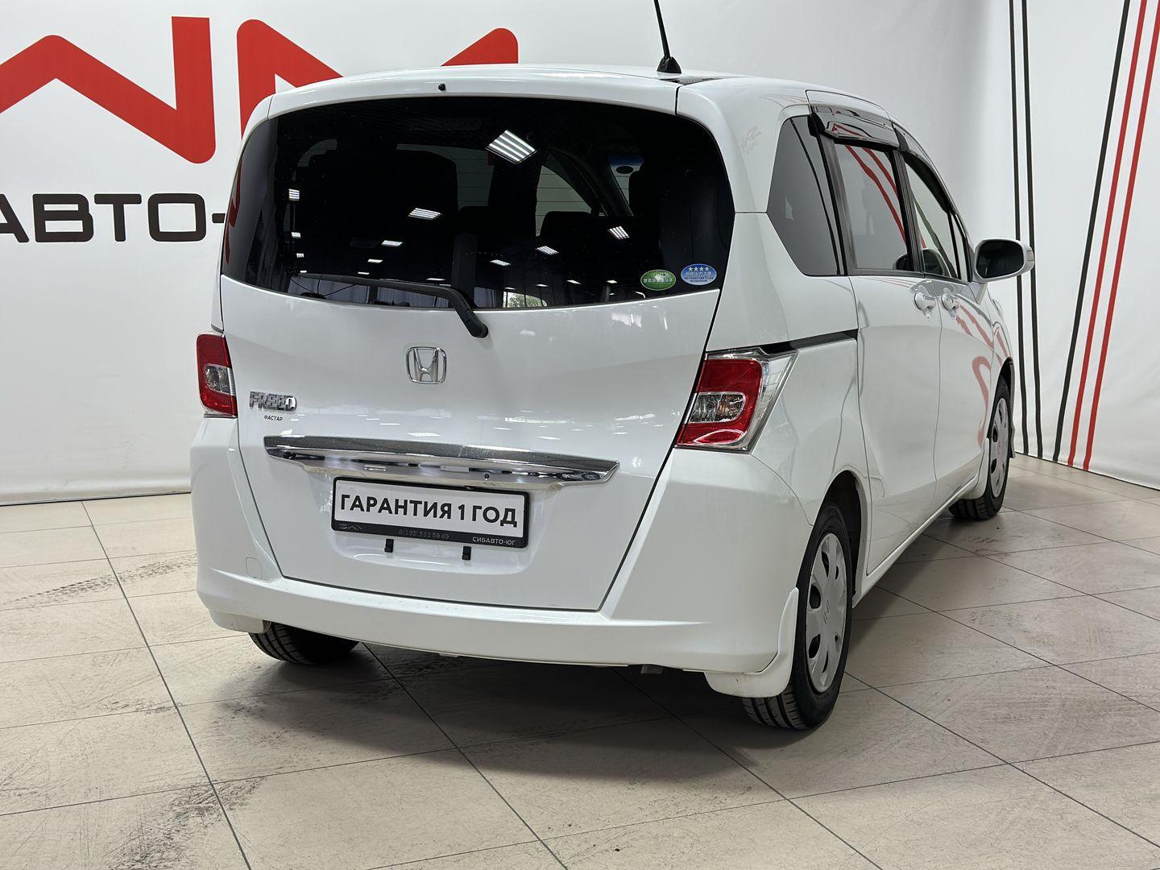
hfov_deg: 39.7
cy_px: 435
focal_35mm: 48
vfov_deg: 30.3
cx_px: 580
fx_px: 1609
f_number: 1.78
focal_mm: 6.86
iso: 80
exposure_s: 1/100
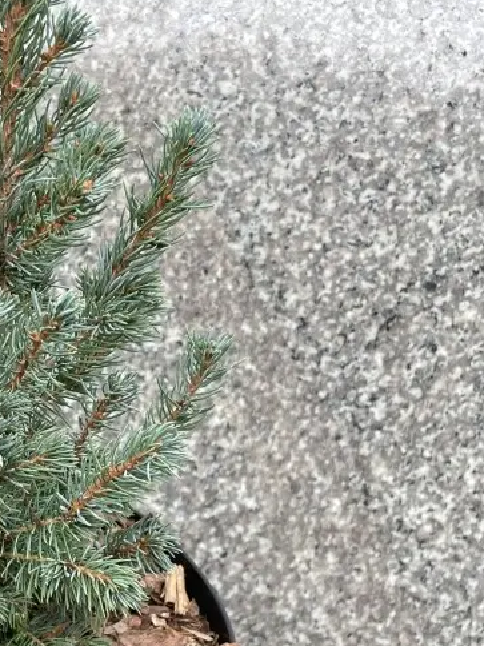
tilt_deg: -24.7
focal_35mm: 58
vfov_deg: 33.1
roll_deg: -2.9
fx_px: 1081
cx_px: -31
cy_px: 403
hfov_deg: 23.8
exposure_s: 1/121
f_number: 1.6
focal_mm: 4.2
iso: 40
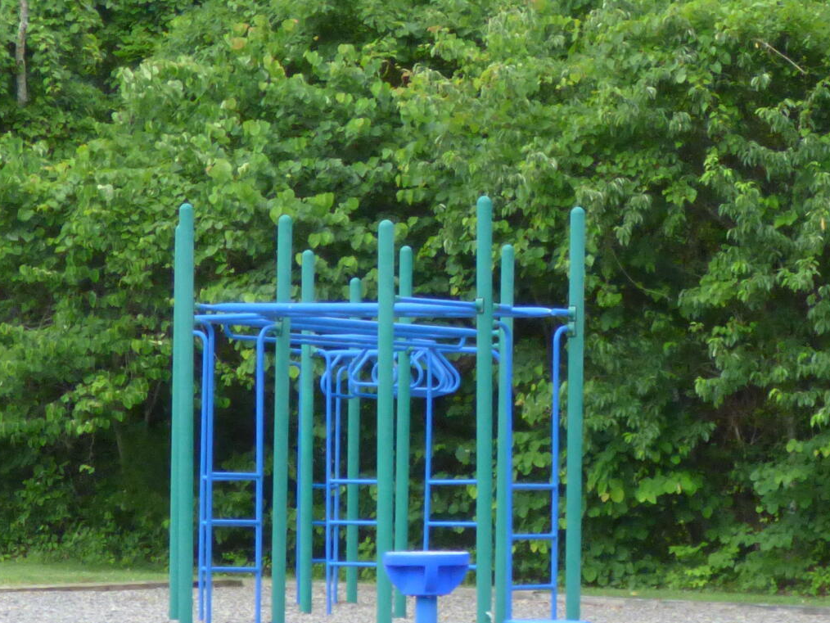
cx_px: 643
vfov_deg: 10.5
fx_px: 3406
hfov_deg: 13.8
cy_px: 292
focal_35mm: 142
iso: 400
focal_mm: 8.68
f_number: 3.8
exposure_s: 1/1000
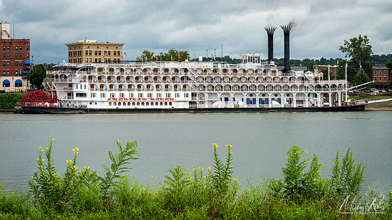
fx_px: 1089
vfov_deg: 11.6
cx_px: 196
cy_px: 99
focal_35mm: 105
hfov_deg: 20.4
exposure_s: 1/160
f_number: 13
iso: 100
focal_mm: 100
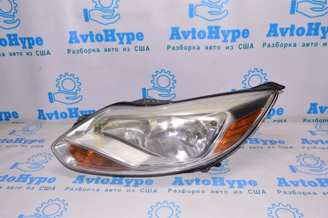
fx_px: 273
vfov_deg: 43.5
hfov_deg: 62.0
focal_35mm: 30
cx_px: 164
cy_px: 109
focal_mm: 20
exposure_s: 1/200
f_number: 8
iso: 1600
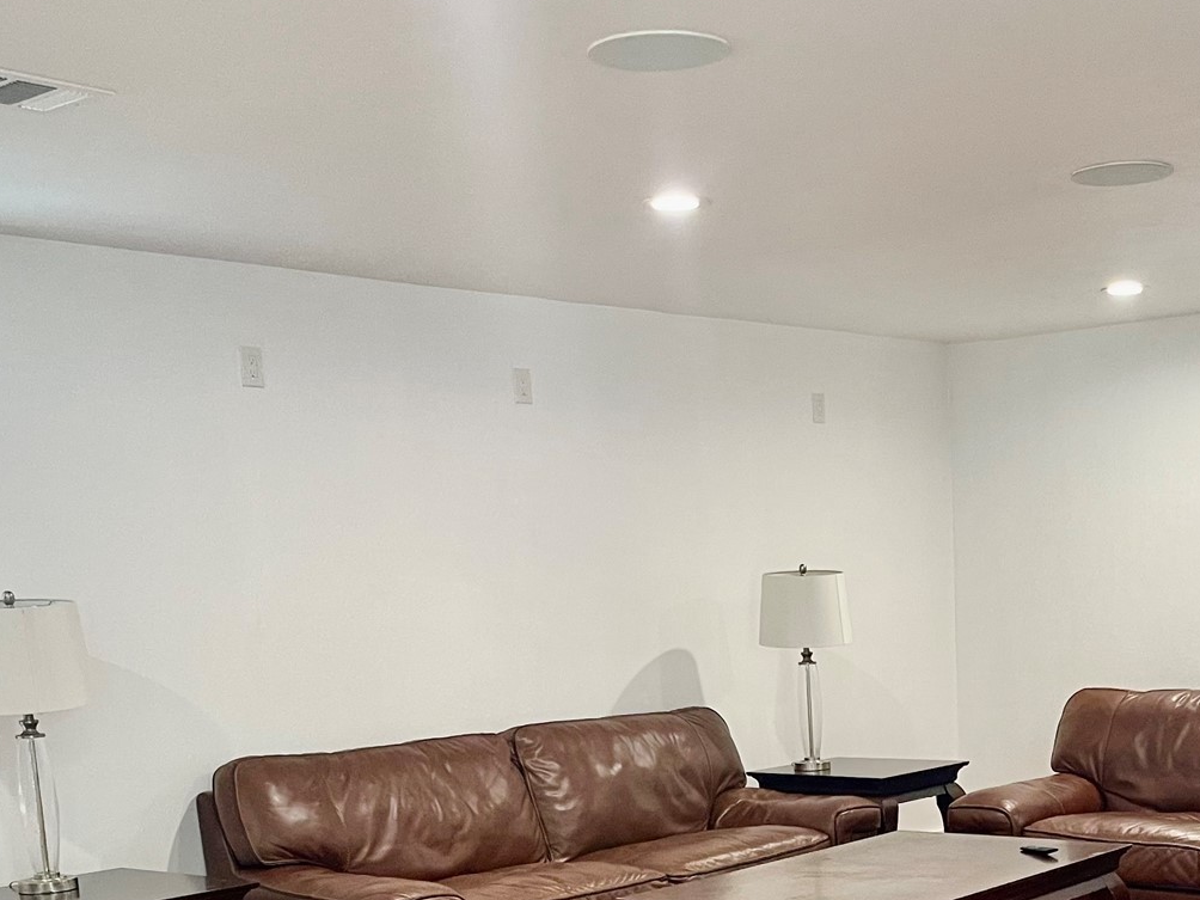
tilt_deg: -9.8
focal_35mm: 51
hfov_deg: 36.7
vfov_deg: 27.2
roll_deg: +3.2
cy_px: 862
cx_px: 892
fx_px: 1768
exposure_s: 1/60
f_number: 1.6
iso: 250
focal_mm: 5.1
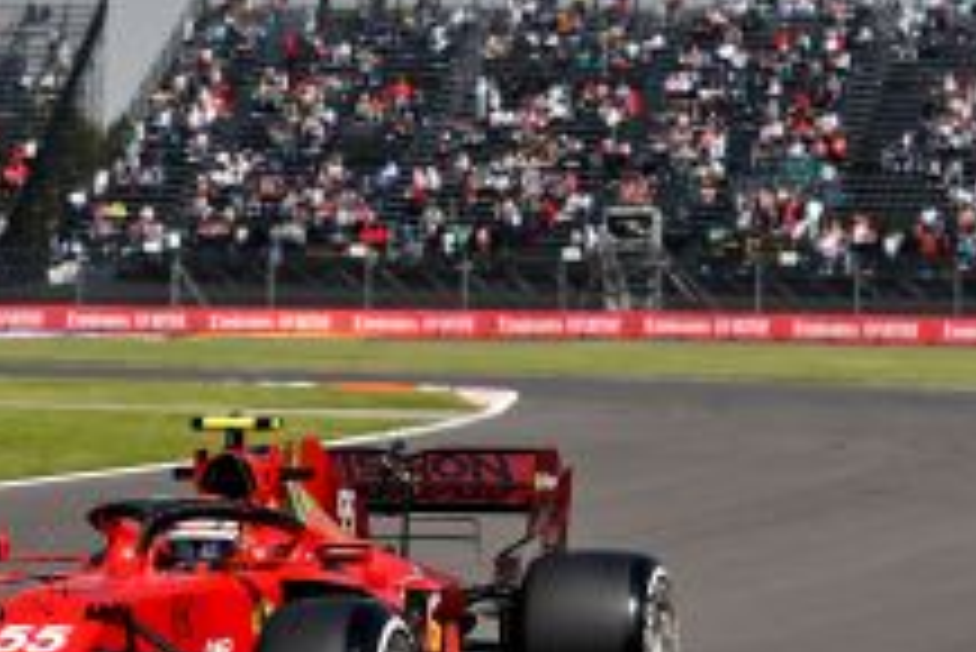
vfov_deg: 6.6
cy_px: 454
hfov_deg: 9.9
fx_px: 5616
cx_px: 324
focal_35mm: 207
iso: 125
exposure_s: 1/2000
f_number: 4
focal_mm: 75
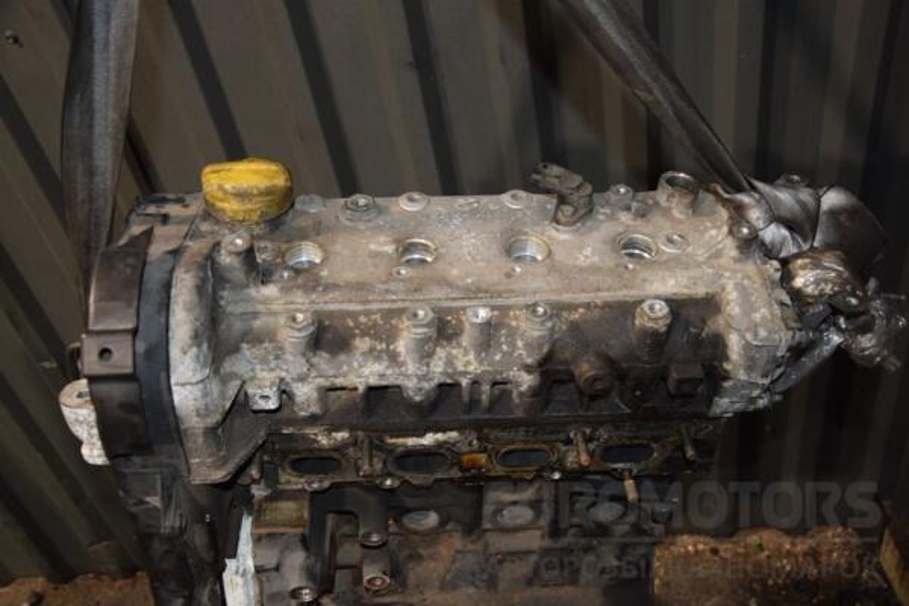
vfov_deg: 36.9
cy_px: 303
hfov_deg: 53.1
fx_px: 909
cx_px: 454
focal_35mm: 36
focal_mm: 24
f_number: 5
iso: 800
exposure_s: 1/60
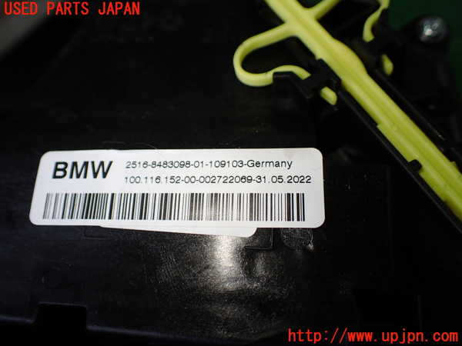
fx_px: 400
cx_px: 231
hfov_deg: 60.0
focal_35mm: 30
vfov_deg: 46.8
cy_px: 173
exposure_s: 1/125
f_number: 2.3
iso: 100
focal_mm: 5.4
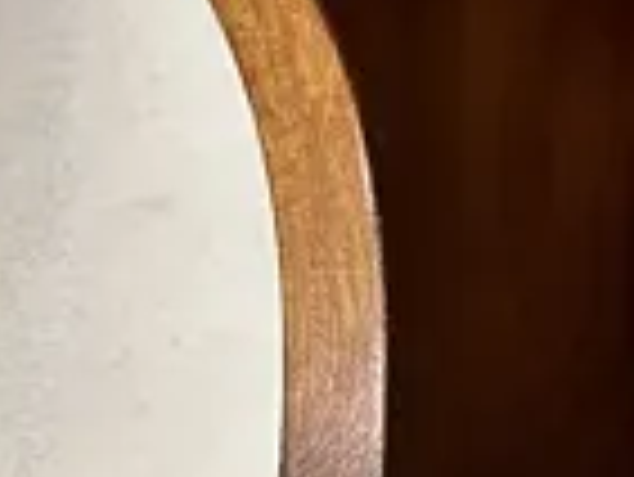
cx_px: 2037
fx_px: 3190
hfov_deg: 8.8
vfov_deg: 8.4
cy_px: -112
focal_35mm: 174
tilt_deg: -77.9
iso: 200
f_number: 1.78
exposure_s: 1/100
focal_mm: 6.86
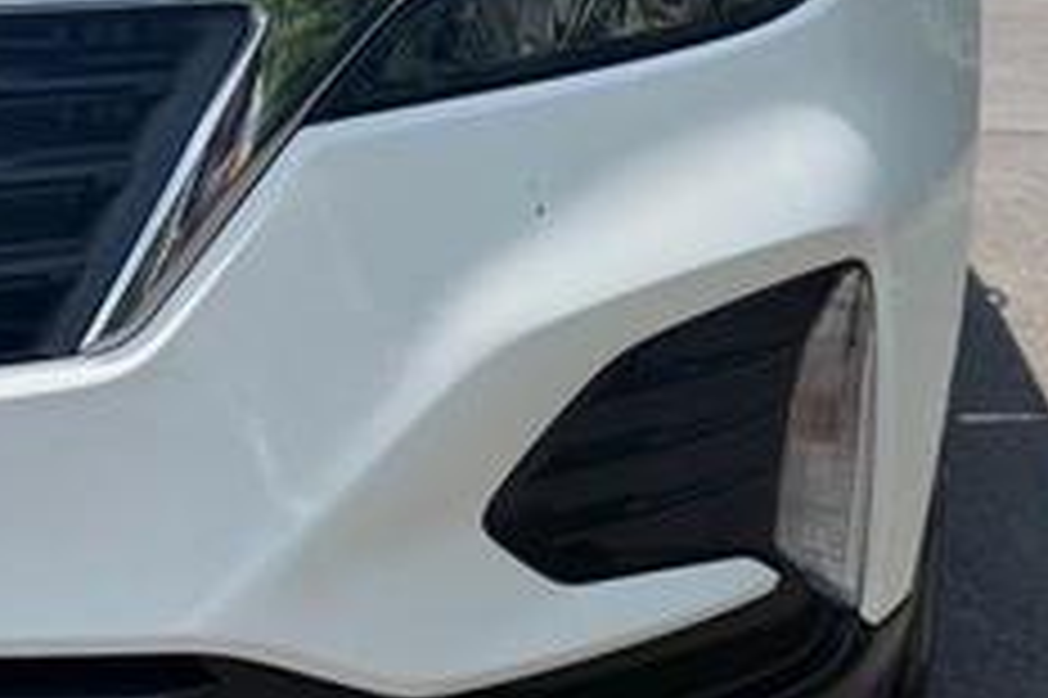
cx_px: 355
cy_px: 297
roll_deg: +4.0
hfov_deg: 36.5
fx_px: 1571
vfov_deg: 25.0
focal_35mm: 54
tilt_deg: -13.0
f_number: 1.78
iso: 100
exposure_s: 1/4975
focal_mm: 6.76
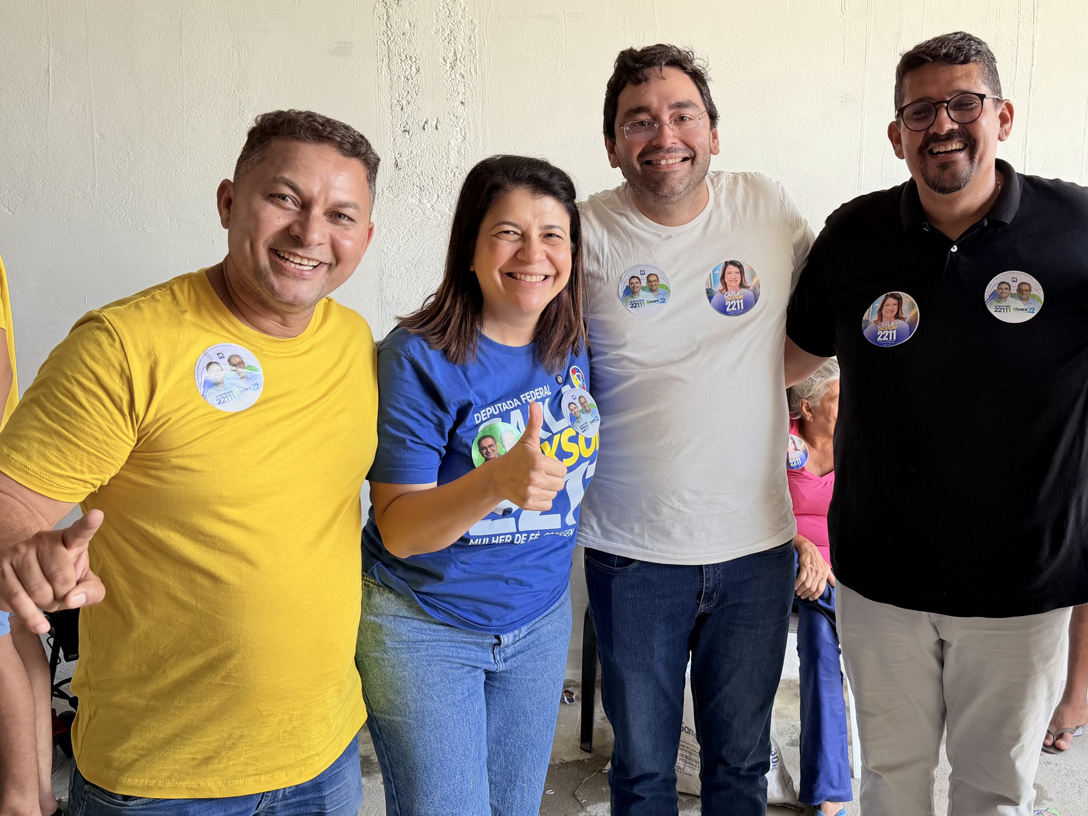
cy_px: 408
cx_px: 544
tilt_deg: -7.7
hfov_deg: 71.6
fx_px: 754
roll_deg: -0.4
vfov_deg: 56.8
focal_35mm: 24
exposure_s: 1/121
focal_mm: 6.76
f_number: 1.78
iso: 100
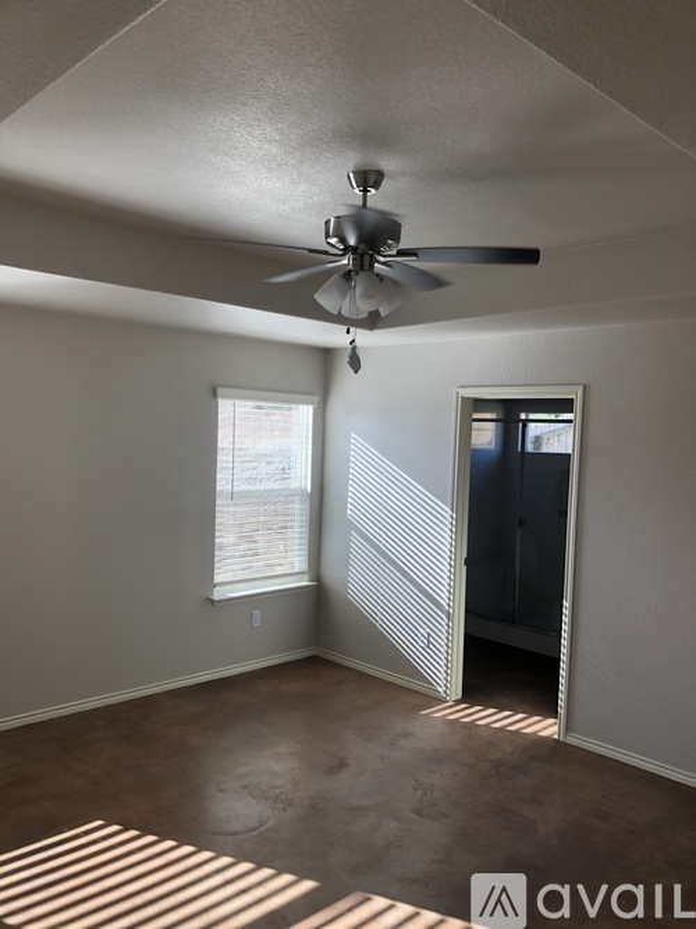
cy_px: 464
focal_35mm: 28
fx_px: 751
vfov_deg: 63.5
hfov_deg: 49.7
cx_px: 348
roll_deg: -2.0
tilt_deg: -2.1
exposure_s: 1/171
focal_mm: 3.99
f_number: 1.8
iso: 20
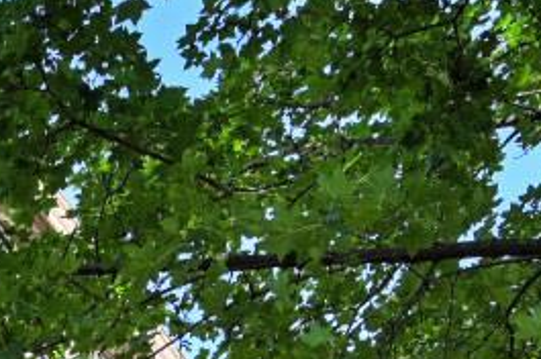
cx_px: -135
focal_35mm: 102
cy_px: 914
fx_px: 1531
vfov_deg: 10.9
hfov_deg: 18.8
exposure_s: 1/250
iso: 180
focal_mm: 18
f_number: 5.6
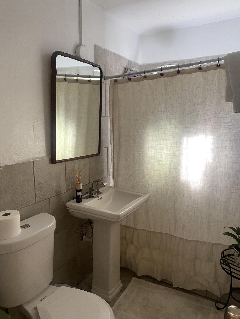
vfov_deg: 67.3
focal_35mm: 26
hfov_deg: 53.1
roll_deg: -0.8
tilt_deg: -7.8
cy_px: 160
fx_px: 240
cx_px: 120
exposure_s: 1/60
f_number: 1.8
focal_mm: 4.25
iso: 100
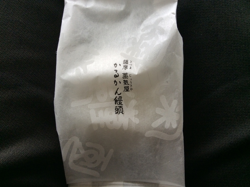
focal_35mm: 32
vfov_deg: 44.0
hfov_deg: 56.9
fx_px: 231
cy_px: 94
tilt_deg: -67.7
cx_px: 125
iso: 50
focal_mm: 3.3
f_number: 2.4
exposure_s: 1/120
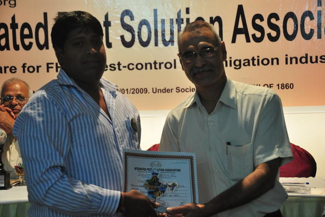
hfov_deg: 24.3
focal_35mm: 84
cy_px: 109
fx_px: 754
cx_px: 164
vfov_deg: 16.4
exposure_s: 1/50
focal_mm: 55
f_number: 5
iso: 800
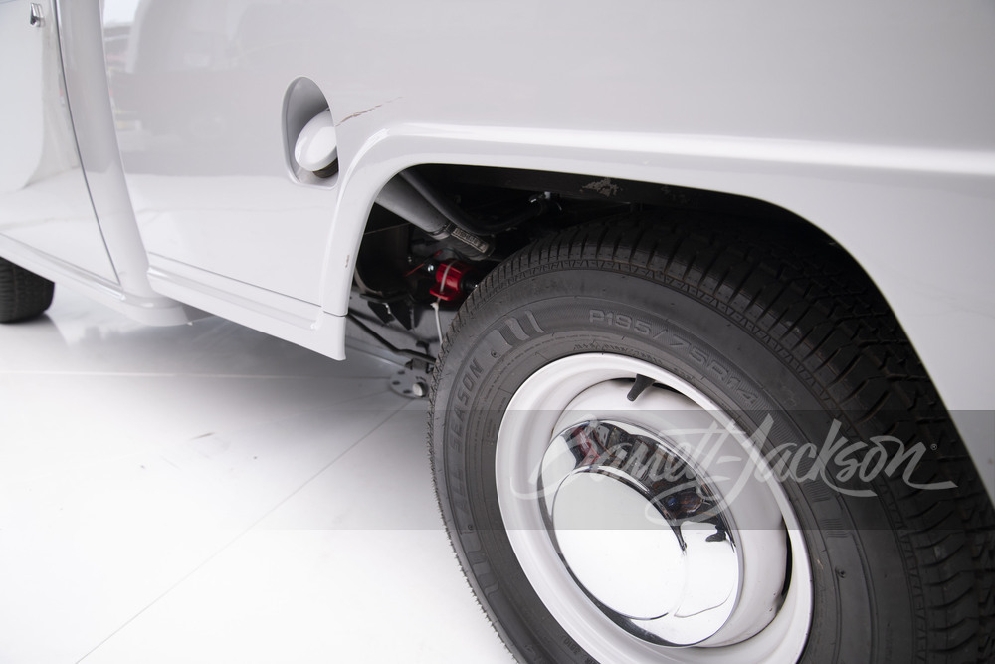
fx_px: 857
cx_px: 498
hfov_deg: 60.3
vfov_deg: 42.3
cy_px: 332
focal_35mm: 31
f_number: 5.6
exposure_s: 1/200
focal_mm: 31
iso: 500
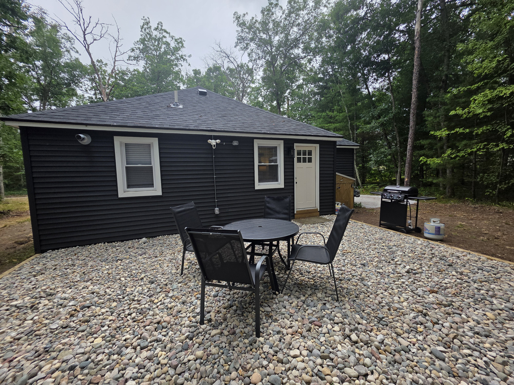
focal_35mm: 13
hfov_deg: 106.2
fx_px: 193
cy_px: 192
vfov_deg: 89.9
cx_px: 257
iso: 40
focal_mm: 2.2
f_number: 1.9
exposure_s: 1/989
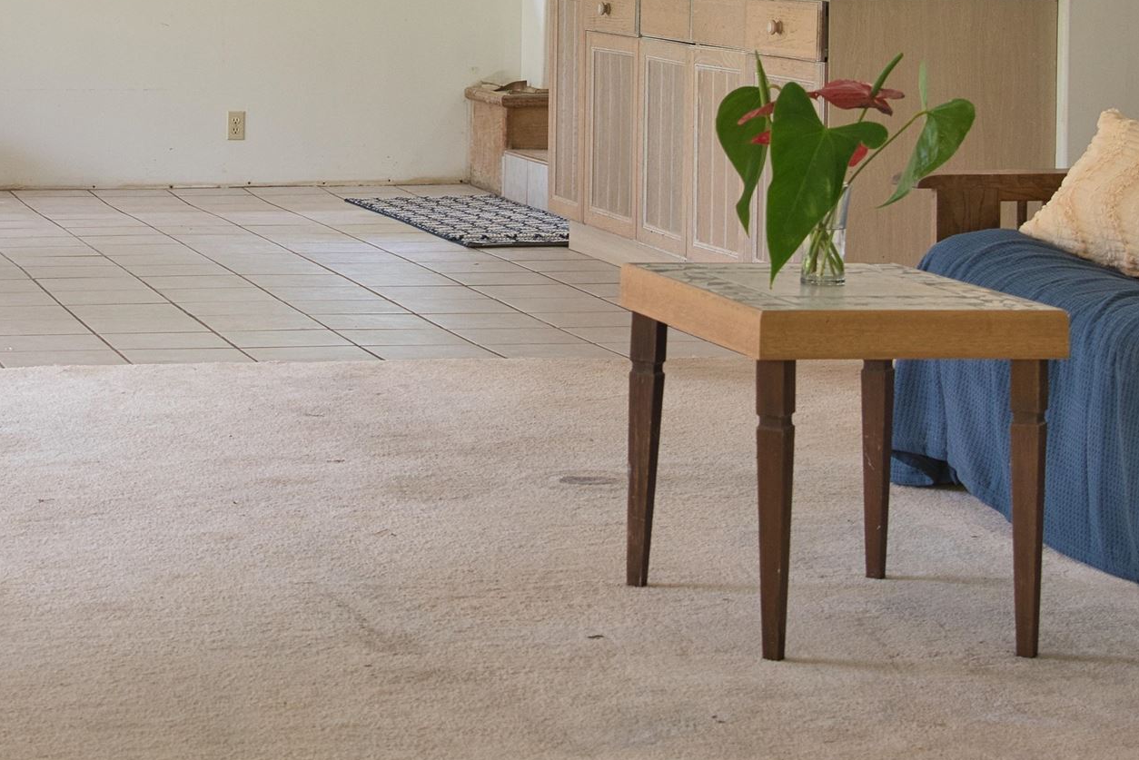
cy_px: 32
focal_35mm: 98
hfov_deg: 20.6
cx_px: 287
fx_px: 3102
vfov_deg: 13.8
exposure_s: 1/80
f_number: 5
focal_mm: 40
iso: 800
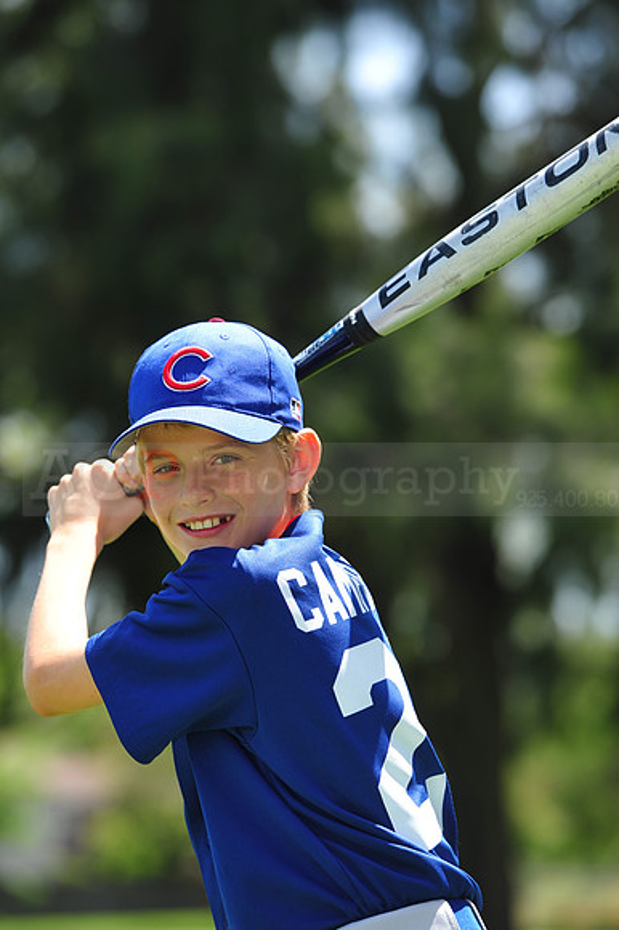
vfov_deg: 10.3
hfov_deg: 6.9
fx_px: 5164
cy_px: 465
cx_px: 310
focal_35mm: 200
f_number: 5.6
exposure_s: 1/400
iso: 200
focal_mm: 200
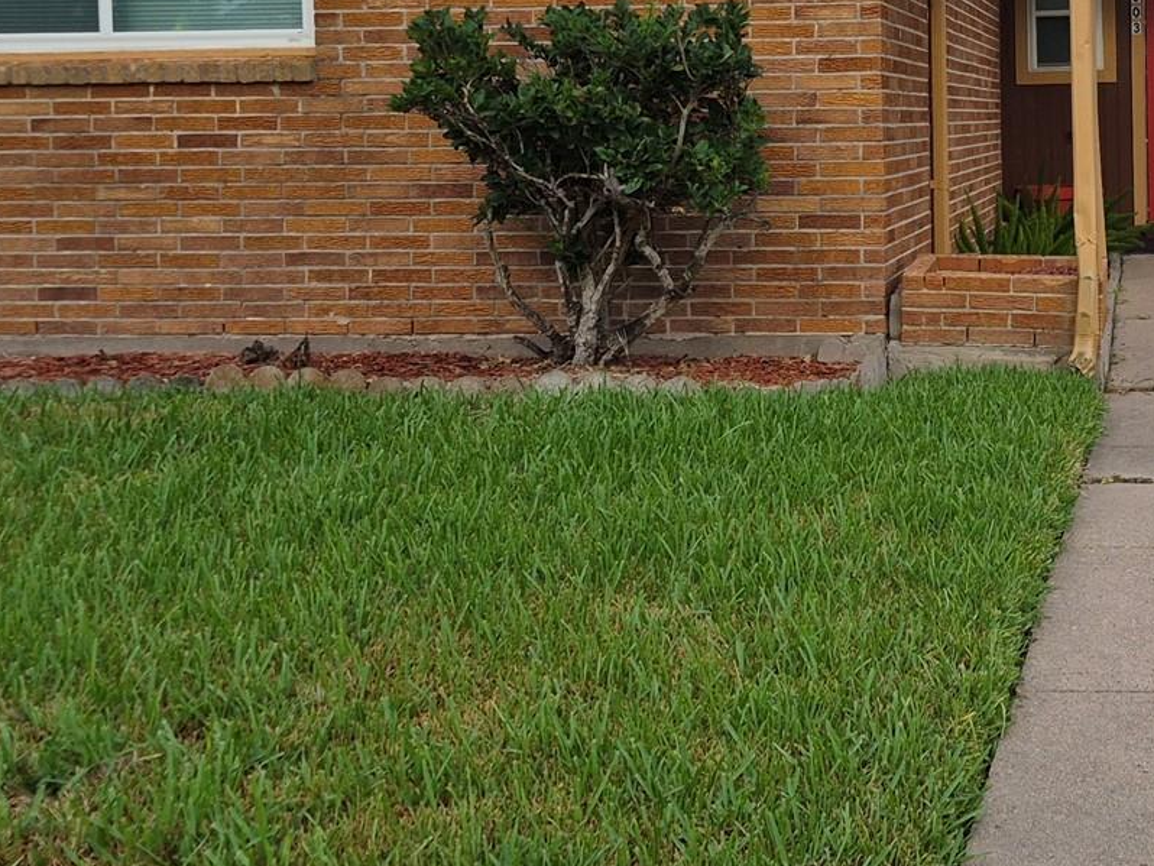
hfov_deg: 32.1
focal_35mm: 59
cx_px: 871
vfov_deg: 24.5
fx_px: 1967
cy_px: 195
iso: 80
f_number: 1.8
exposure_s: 1/1188
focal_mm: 5.4
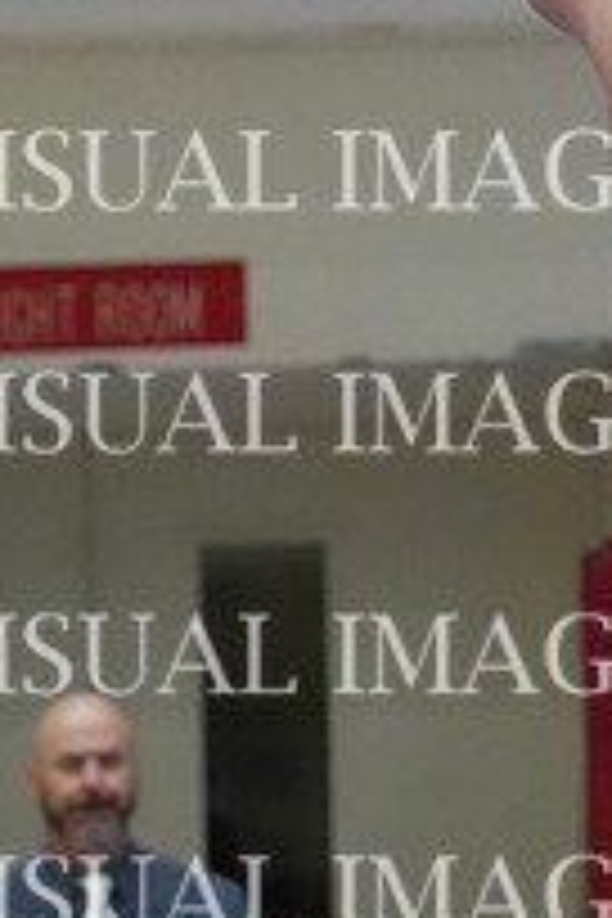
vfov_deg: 4.2
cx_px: 686
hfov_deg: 2.8
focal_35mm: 493
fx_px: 12571
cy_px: 50
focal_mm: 173
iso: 16000
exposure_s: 1/1250
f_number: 4
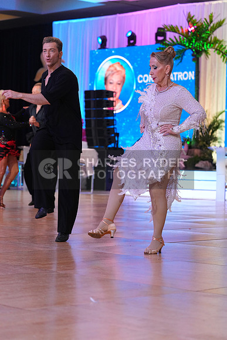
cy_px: 170
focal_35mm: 95
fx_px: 898
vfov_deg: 21.5
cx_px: 114
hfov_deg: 14.4
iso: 2500
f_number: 4
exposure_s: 1/400
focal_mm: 95
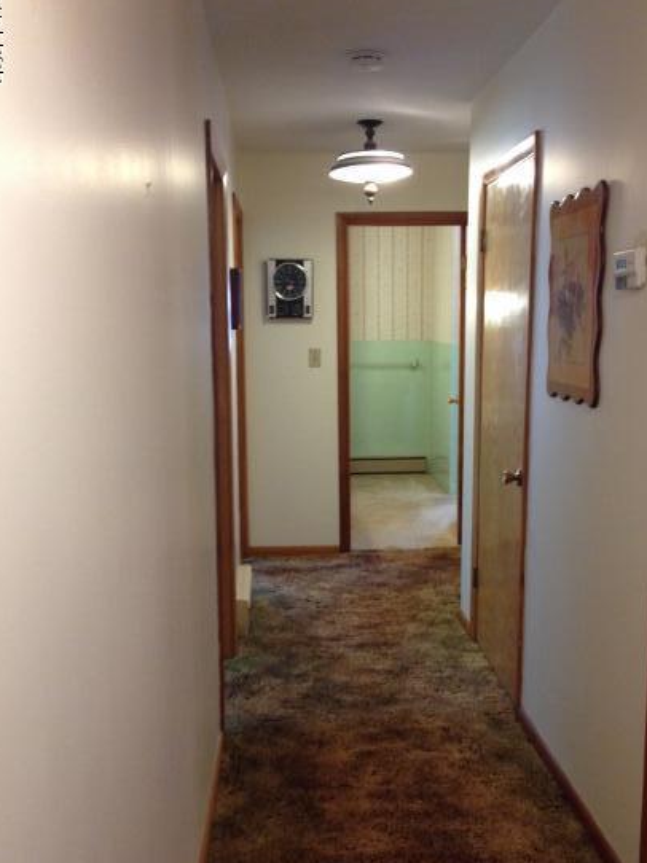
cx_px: 346
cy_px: 468
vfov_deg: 47.8
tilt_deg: -5.1
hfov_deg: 36.8
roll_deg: +1.5
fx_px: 973
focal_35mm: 39
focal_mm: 4.12
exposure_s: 1/20
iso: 160
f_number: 2.4
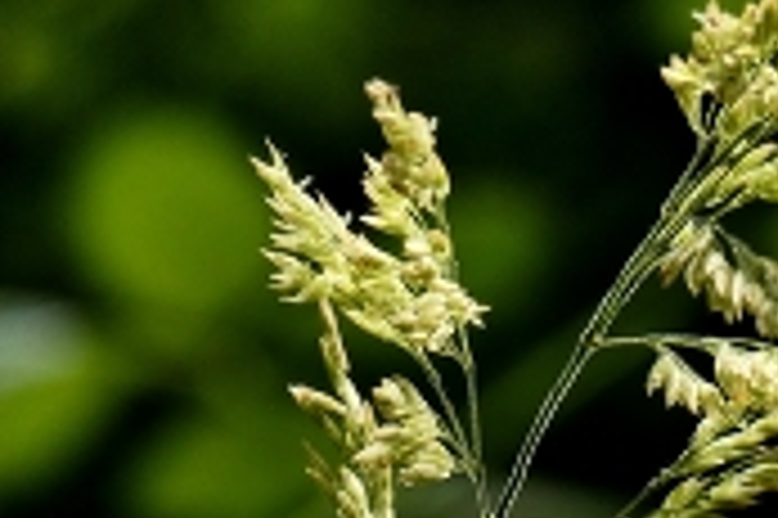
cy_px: 426
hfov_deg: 3.2
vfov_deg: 2.1
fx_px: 14077
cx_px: 468
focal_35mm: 652
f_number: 5.6
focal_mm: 55.4
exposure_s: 1/200
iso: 80
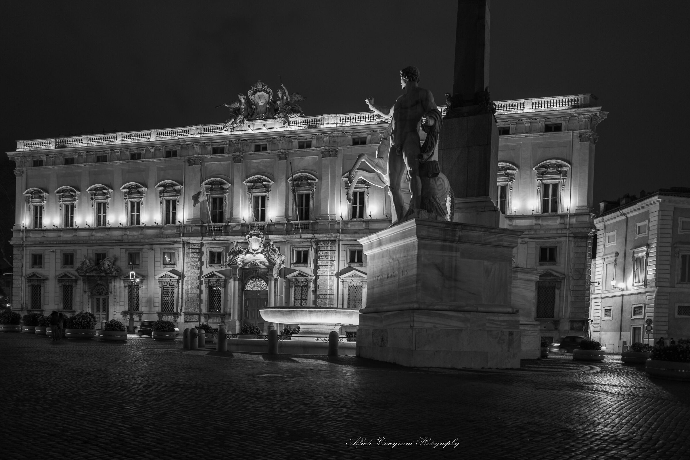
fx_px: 537
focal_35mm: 28
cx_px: 345
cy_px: 230
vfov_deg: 46.4
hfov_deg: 65.5
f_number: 1.7
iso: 800
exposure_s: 1/30
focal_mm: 28
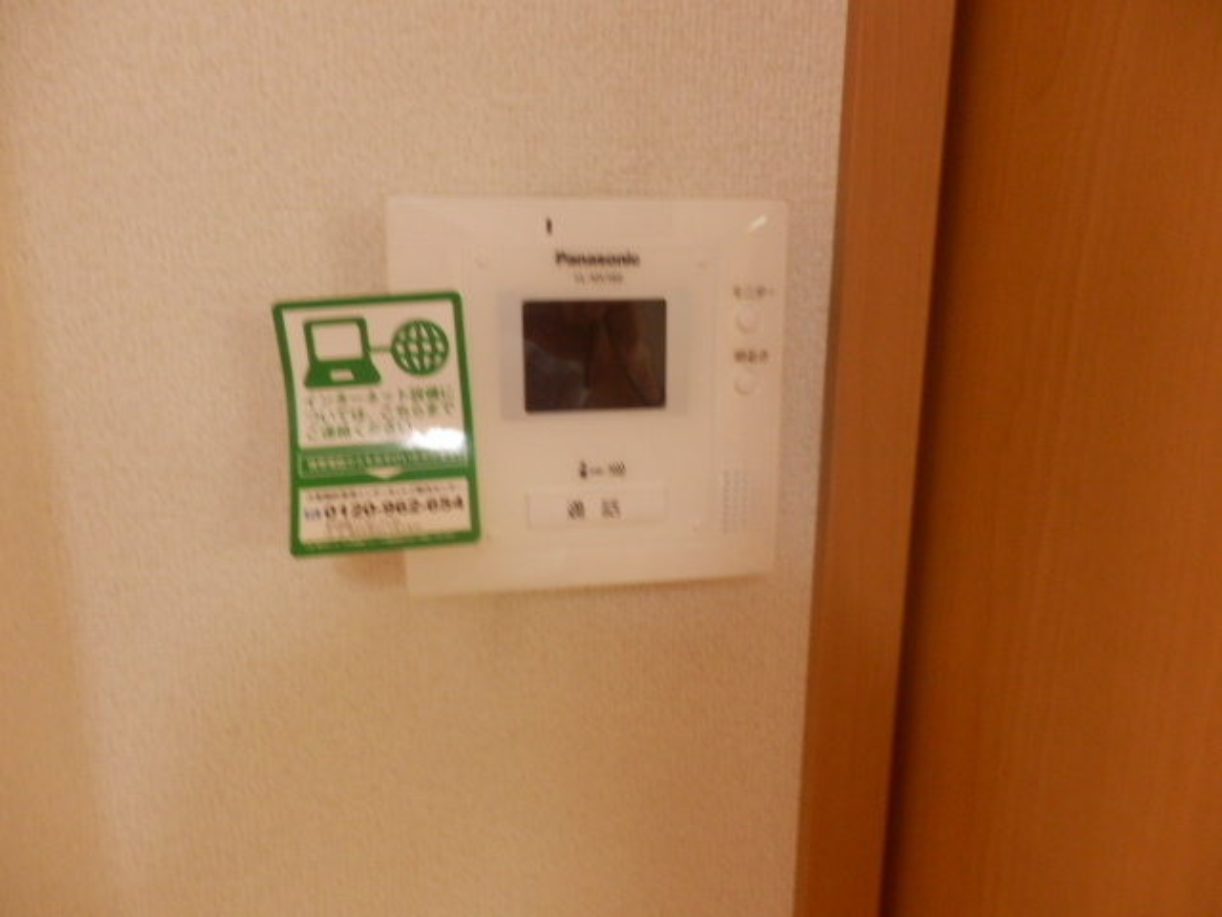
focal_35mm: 24
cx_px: 611
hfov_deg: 71.6
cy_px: 458
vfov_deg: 56.8
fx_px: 847
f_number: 3
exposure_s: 1/30
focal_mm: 4.2
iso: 400
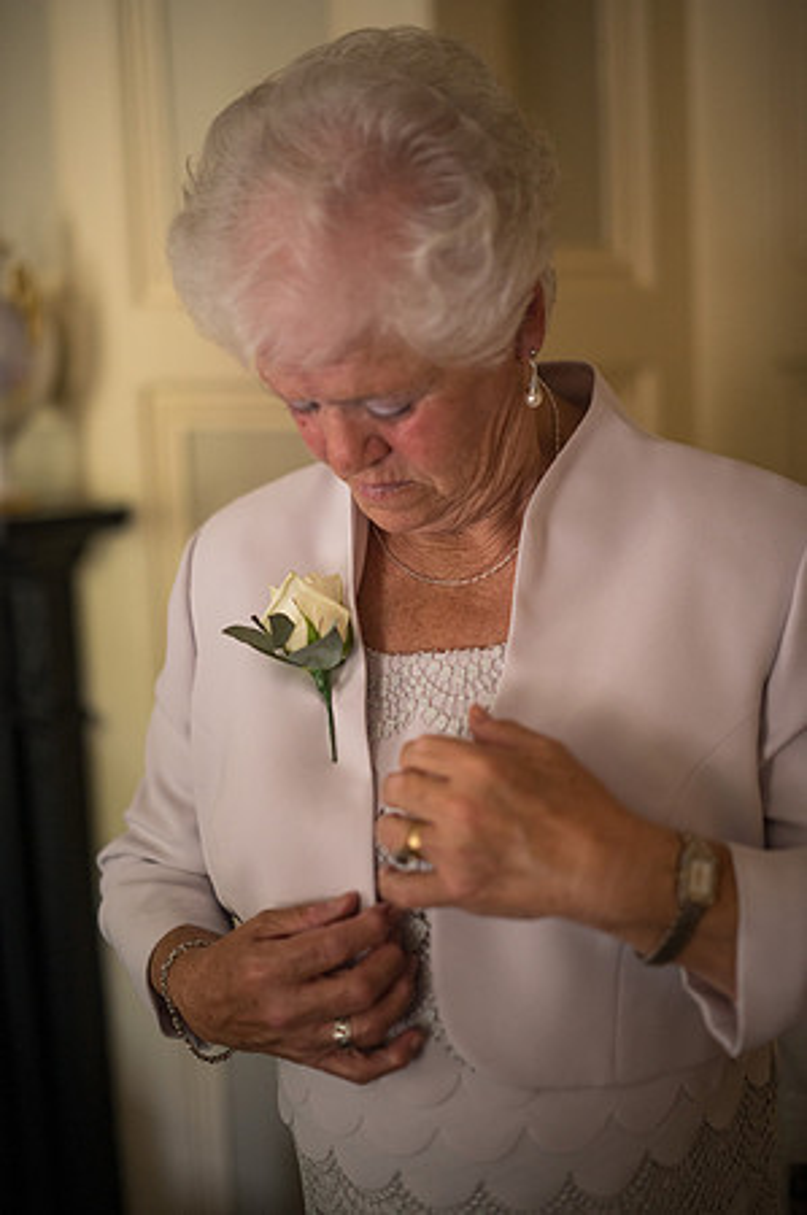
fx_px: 1685
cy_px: 608
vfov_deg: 39.6
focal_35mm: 50
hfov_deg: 26.9
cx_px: 404
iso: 1600
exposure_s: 1/400
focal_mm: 50
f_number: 1.4
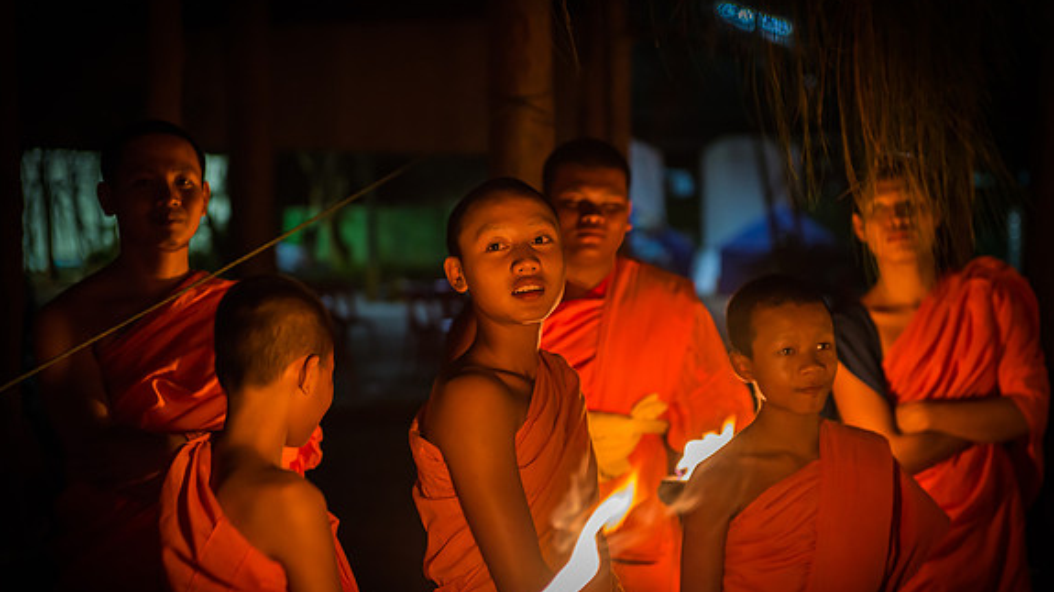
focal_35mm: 74
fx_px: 2067
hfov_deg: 28.6
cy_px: 329
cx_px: 526
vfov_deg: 16.3
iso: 800
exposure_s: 1/25
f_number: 2.8
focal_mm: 70
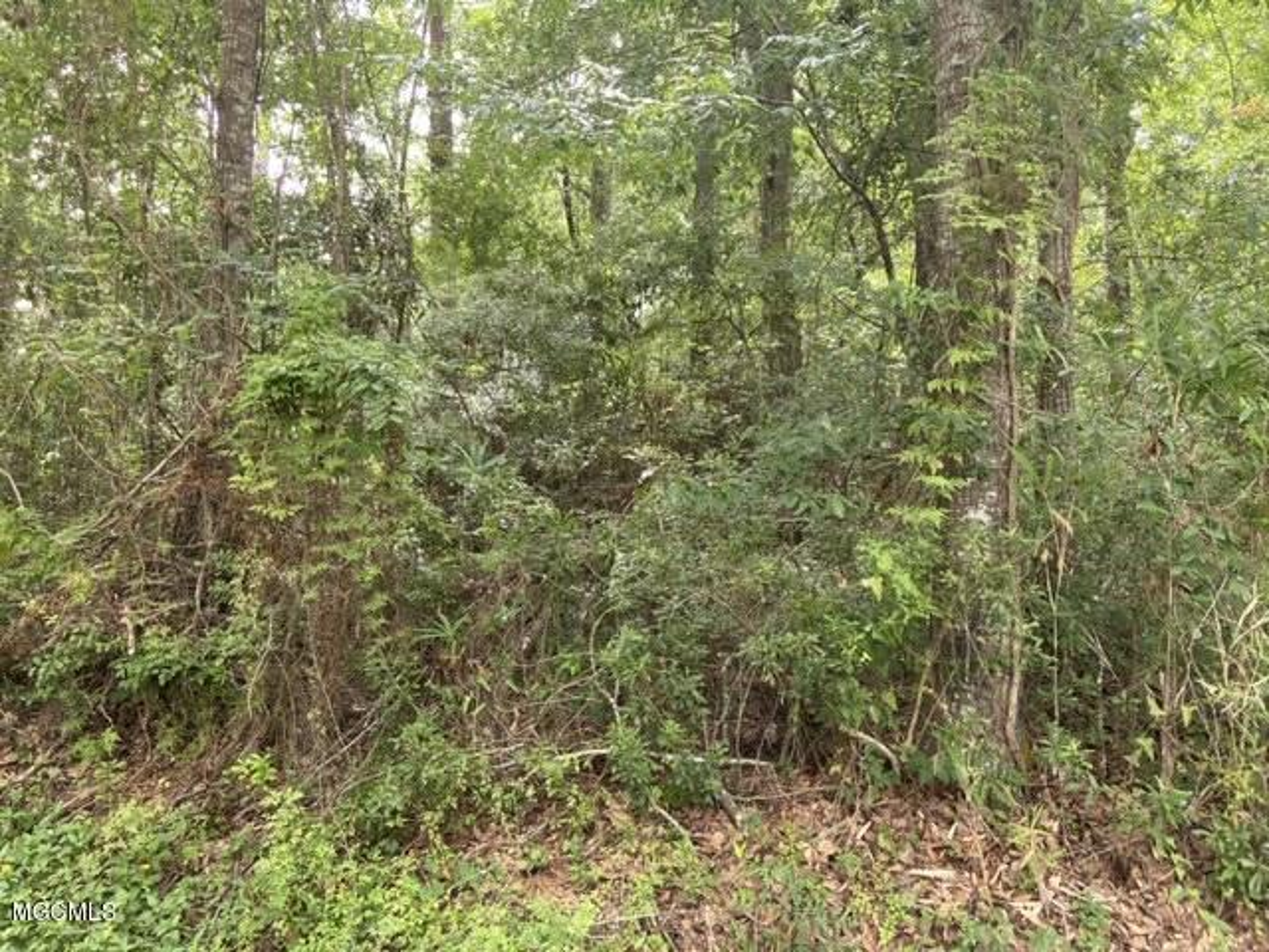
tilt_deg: +3.7
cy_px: 476
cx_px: 634
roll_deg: +1.3
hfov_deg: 67.3
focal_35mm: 26
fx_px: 953
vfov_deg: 53.1
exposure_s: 1/121
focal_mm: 4.25
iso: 80
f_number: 1.8
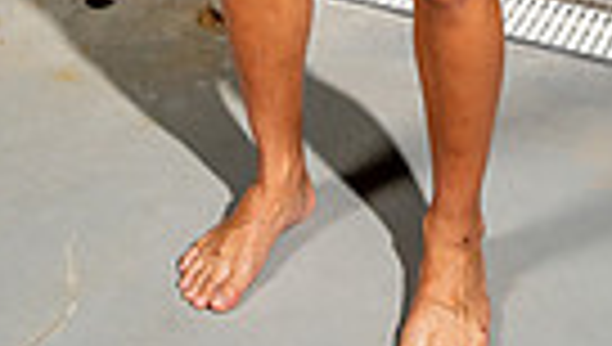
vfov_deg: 11.6
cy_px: -526
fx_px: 1349
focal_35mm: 83
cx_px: 333
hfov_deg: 25.6
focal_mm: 24
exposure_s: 1/125
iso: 500
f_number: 7.1
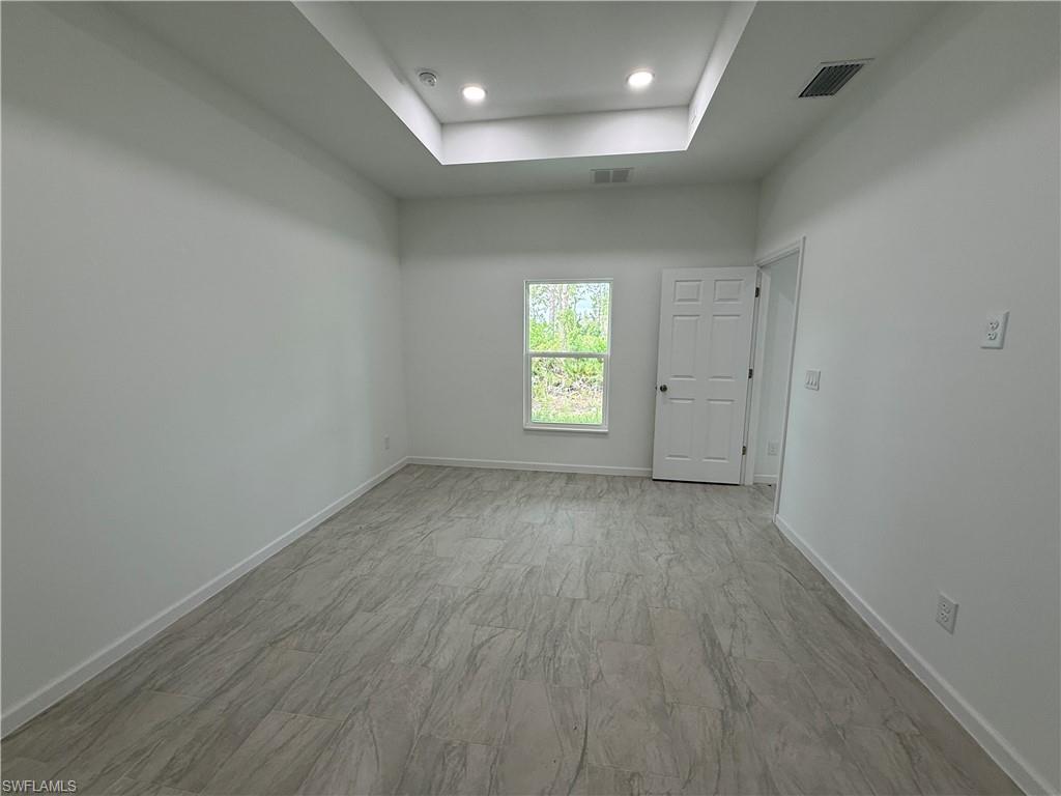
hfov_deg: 102.1
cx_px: 530
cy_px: 398
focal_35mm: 14
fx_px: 429
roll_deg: -0.8
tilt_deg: -9.1
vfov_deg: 85.7
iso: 125
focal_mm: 2.22
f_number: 2.2
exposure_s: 1/120
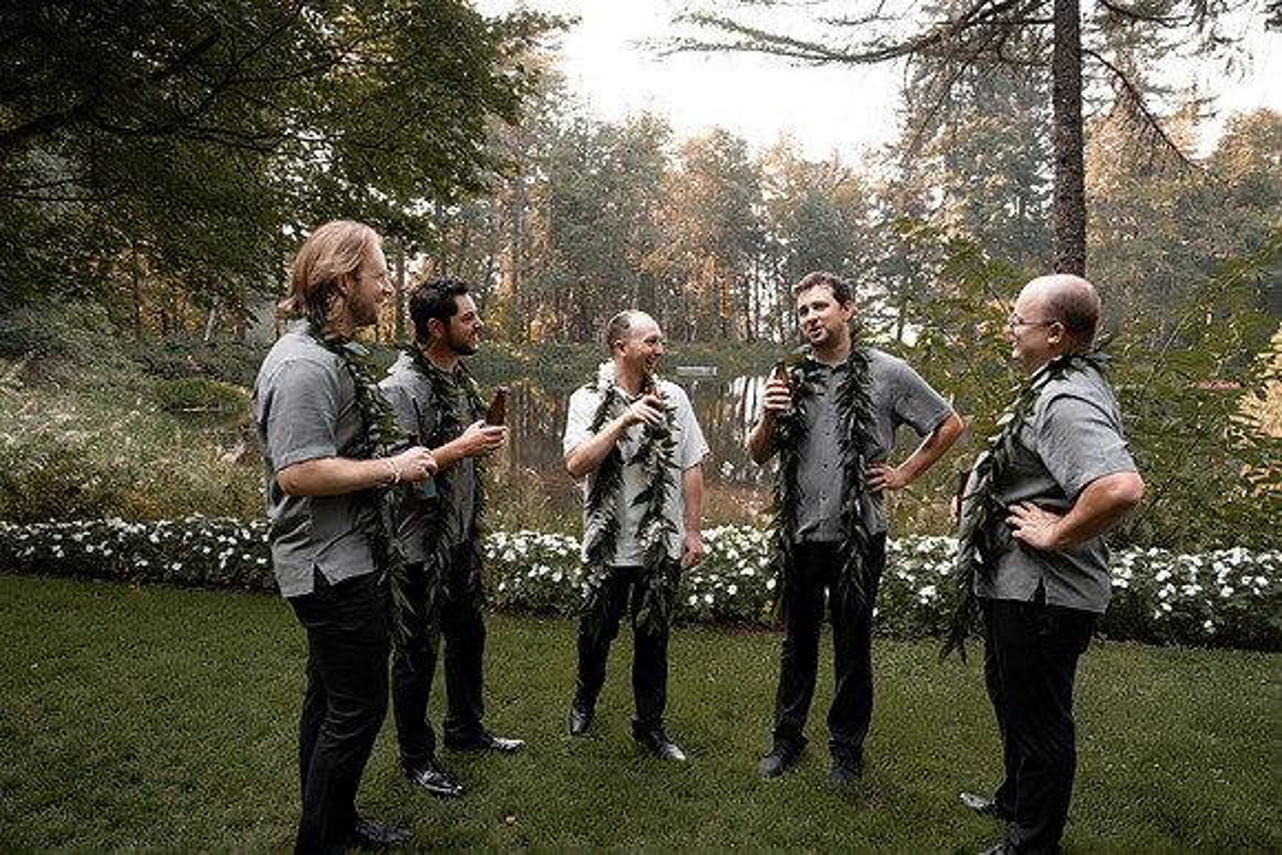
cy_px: 428
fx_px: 855
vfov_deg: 53.2
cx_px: 641
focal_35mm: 24
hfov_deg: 73.7
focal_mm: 24
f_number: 2.8
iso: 250
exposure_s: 1/640
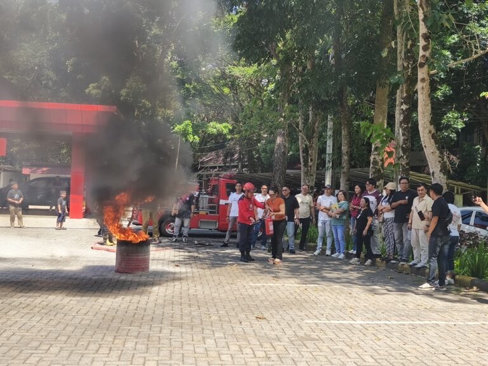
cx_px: 244
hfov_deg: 45.8
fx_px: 578
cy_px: 183
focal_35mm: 41
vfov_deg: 35.1
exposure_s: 1/367
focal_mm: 6.18
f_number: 1.65
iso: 50
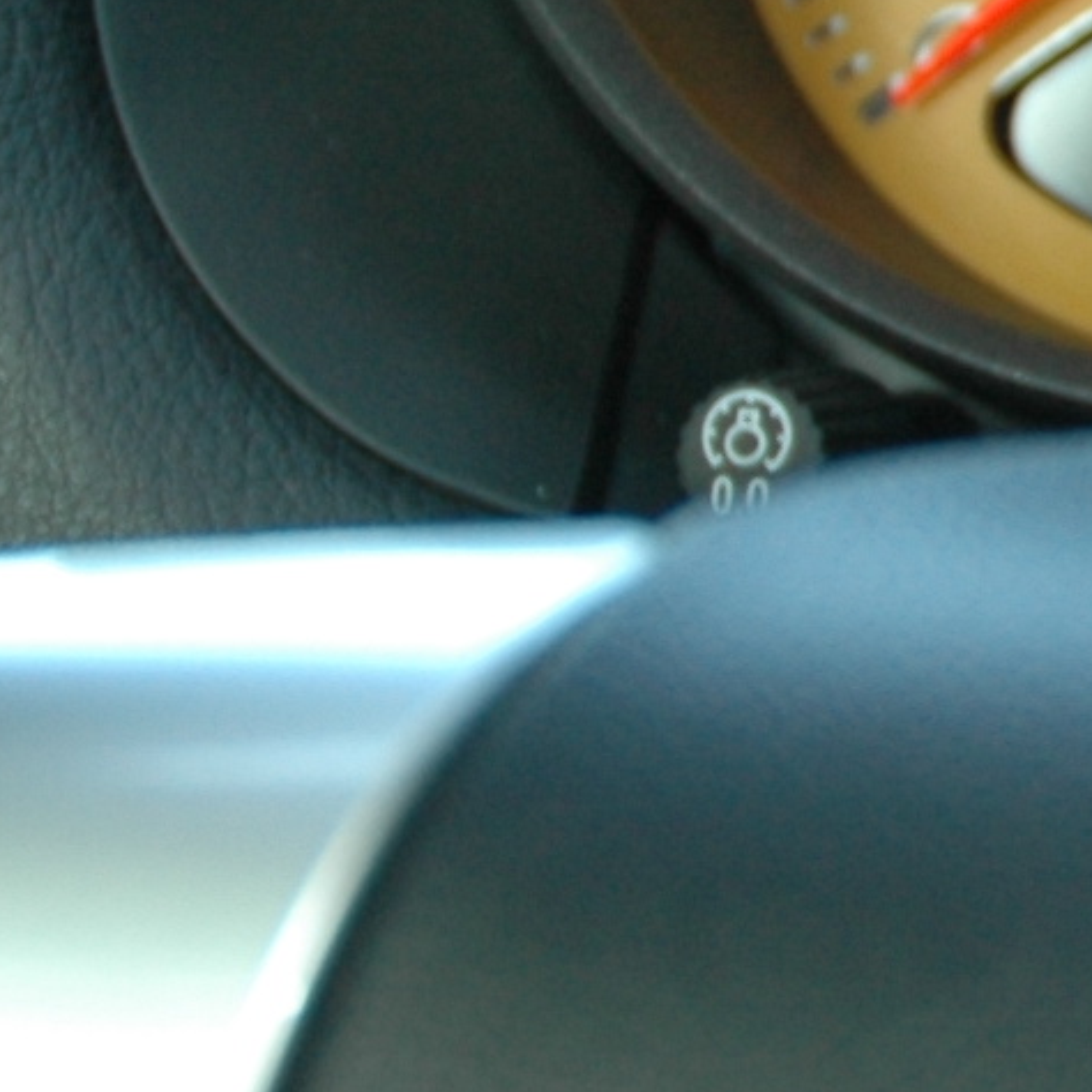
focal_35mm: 194
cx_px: 2149
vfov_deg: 8.9
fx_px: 6924
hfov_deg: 8.6
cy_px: -104
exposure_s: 1/80
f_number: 3.8
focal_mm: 24
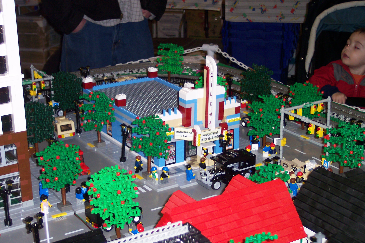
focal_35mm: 66
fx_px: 669
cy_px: 123
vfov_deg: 20.6
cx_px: 183
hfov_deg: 30.5
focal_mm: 13.3
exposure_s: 1/45
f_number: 3.4
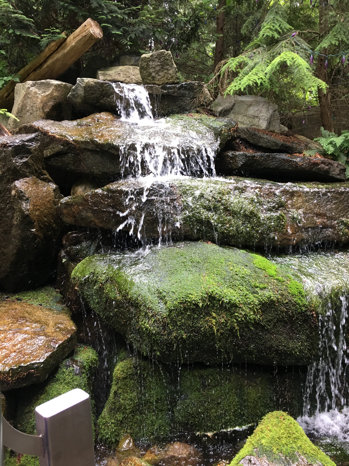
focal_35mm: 29
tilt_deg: -9.0
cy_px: 233
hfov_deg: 48.2
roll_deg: +4.0
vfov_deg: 61.7
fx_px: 390
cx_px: 174
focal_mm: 4.15
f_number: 2.2
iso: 40
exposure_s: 1/30
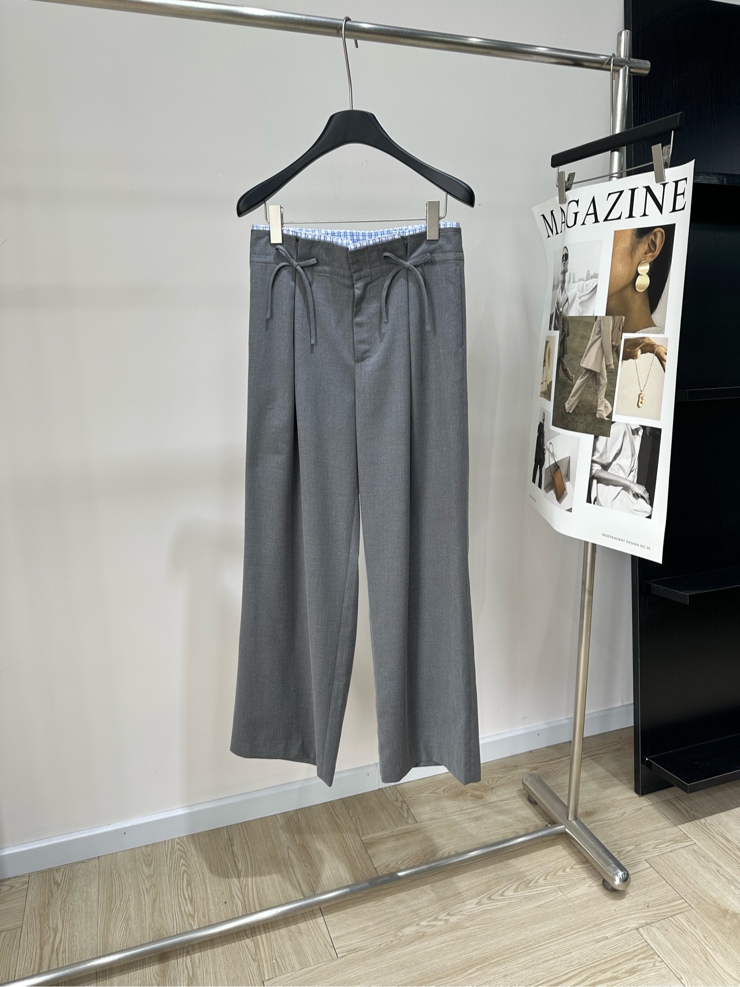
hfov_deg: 56.8
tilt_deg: -14.3
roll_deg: +0.3
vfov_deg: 71.6
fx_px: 684
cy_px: 494
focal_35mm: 24
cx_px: 370
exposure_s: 1/121
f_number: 1.78
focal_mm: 6.86
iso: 64
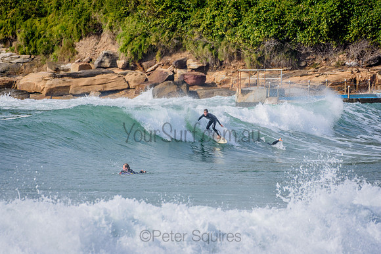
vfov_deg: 1.8
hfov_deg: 2.7
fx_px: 7939
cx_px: 190
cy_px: 127
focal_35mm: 750
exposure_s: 1/2000
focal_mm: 500
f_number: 5.6
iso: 280
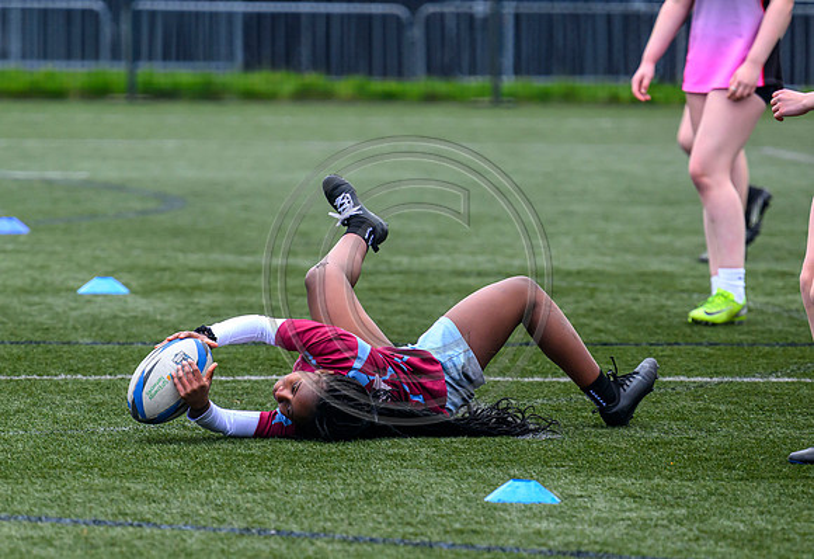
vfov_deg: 3.9
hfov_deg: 5.7
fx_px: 8138
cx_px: 336
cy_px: 439
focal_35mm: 357
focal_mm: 220
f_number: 4
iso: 1000
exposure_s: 1/1250
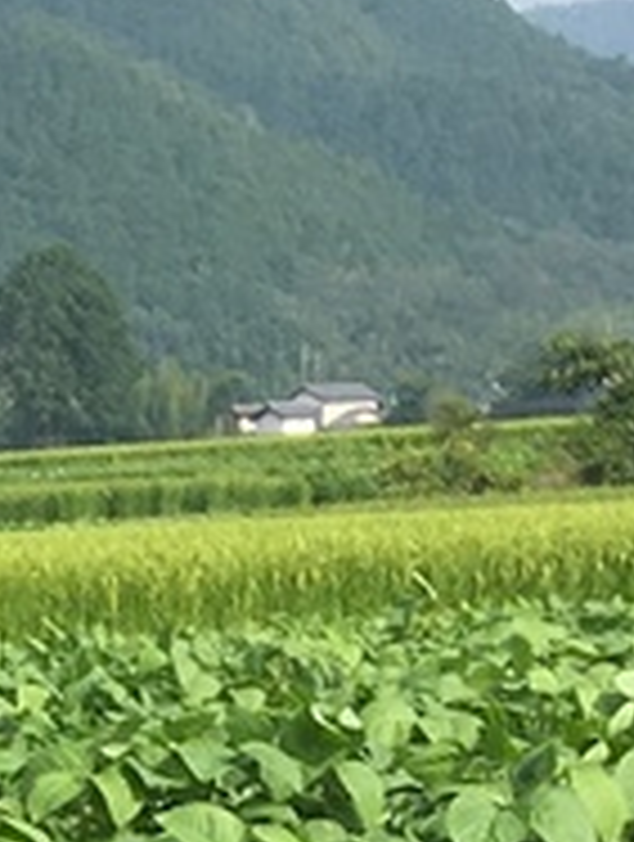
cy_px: 2098
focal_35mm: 198
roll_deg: +2.4
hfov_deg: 7.2
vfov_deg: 8.9
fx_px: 4819
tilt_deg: -17.7
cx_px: -683
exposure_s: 1/1183
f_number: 2.2
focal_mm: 4.15
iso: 25
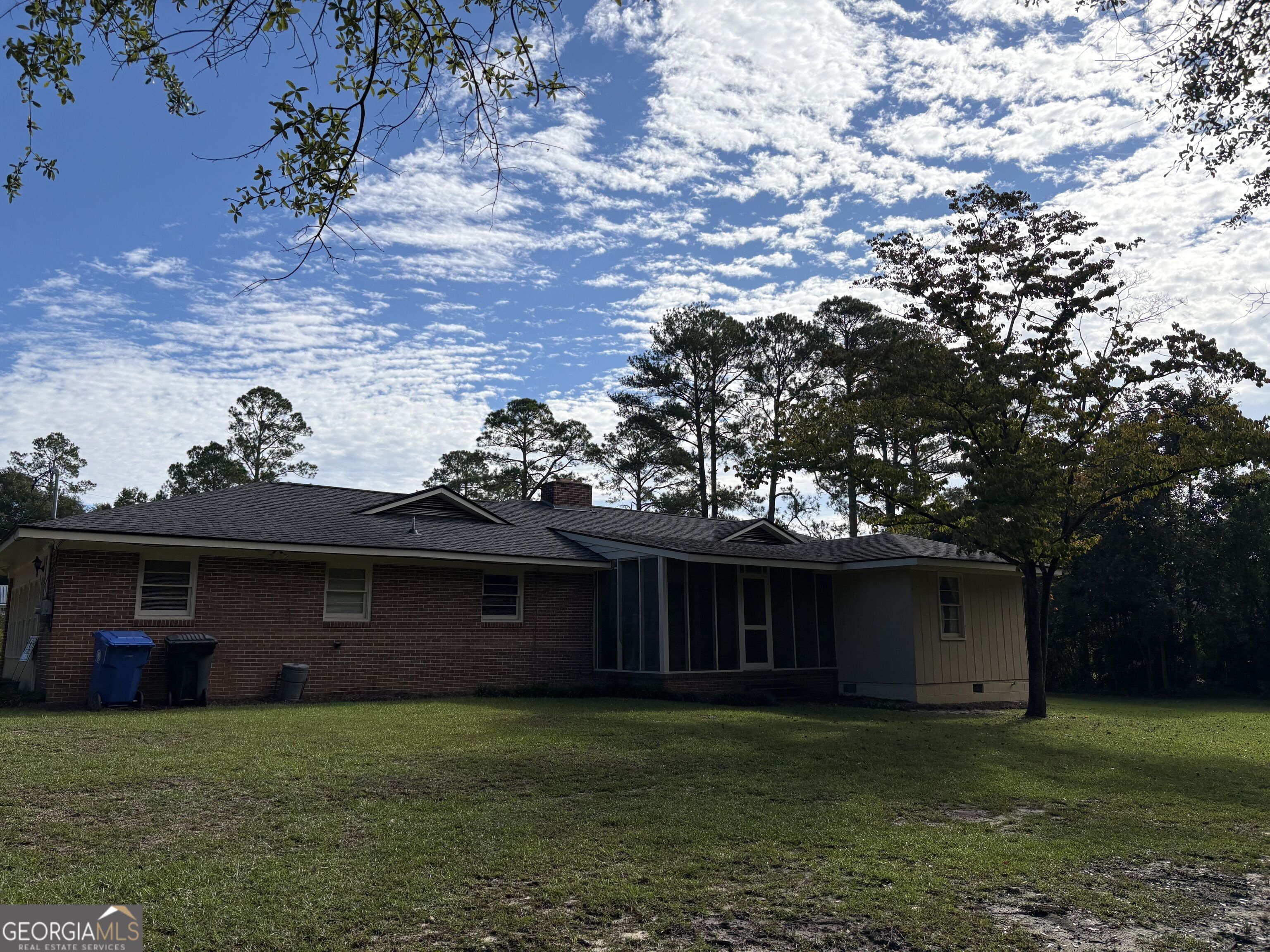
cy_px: 476
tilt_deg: +9.8
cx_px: 635
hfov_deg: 67.3
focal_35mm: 26
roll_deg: +0.2
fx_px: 954
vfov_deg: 53.1
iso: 50
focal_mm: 5.96
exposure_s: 1/5348
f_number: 1.6
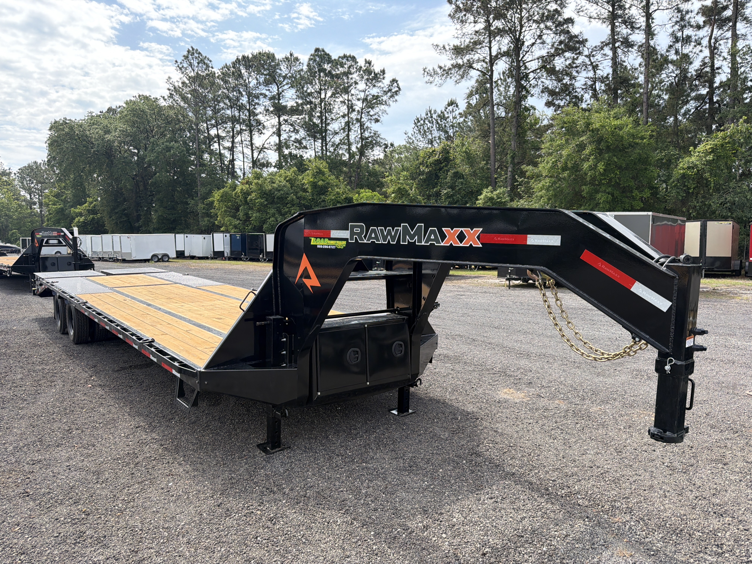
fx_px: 521
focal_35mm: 24
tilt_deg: -2.0
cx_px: 376
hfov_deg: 71.6
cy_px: 282
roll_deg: +1.3
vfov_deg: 56.8
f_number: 1.78
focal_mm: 6.76
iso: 100
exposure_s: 1/3021
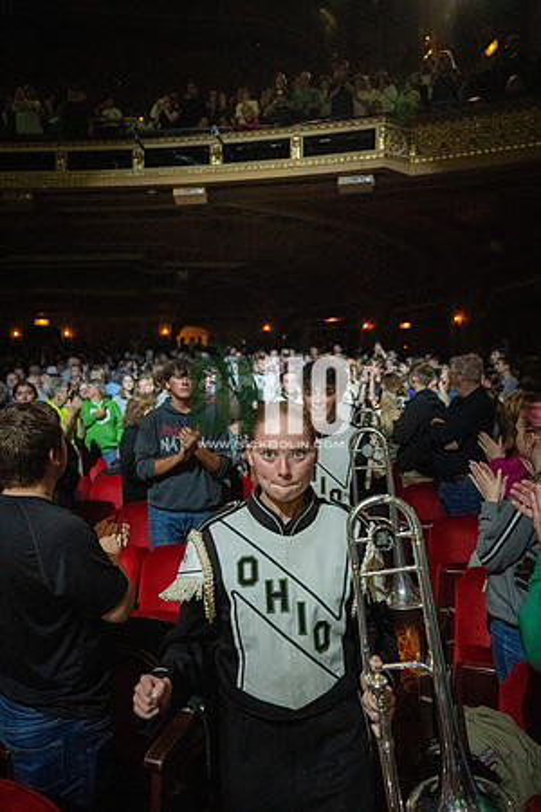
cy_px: 406
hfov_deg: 53.1
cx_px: 270
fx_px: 541
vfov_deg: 73.7
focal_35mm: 24
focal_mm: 24
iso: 12800
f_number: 2.8
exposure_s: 1/500
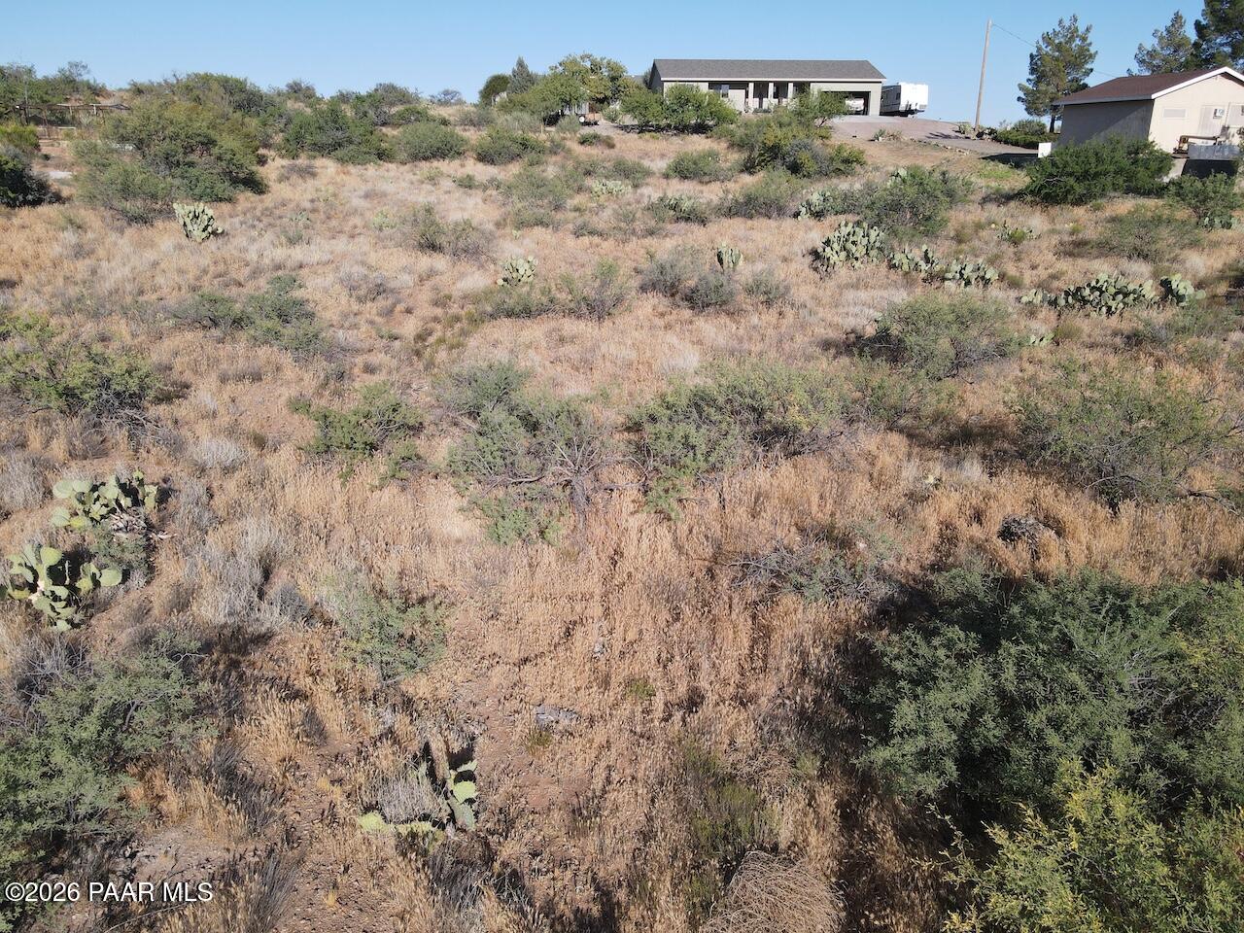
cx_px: 622
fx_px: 862
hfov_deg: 71.6
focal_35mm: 24
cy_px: 466
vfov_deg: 56.8
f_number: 2.8
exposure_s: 1/40
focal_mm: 4.5
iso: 100
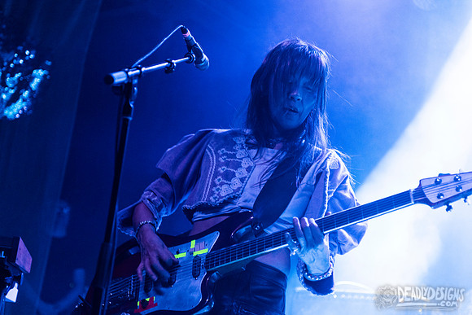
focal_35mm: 70
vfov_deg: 19.5
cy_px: 158
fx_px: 918
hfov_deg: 28.8
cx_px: 236
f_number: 3.2
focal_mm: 70
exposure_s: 1/160
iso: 2500
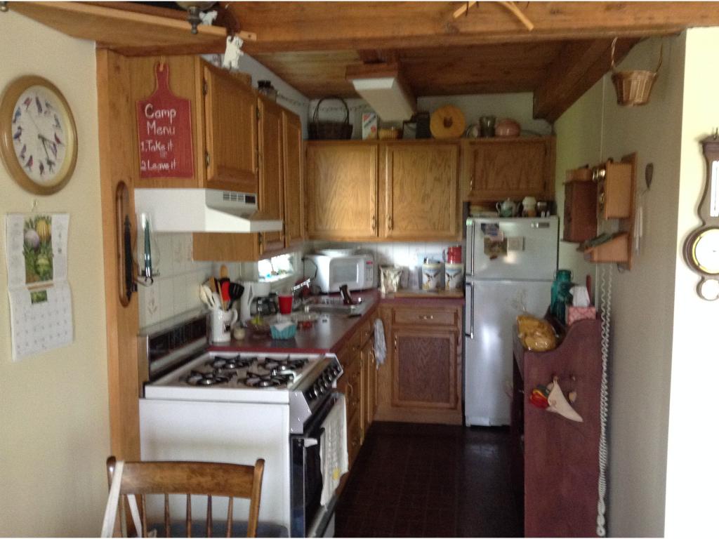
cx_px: 360
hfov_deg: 55.4
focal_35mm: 33
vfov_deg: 42.9
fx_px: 685
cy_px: 270
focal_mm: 3.3
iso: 200
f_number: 2.4
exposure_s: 1/24
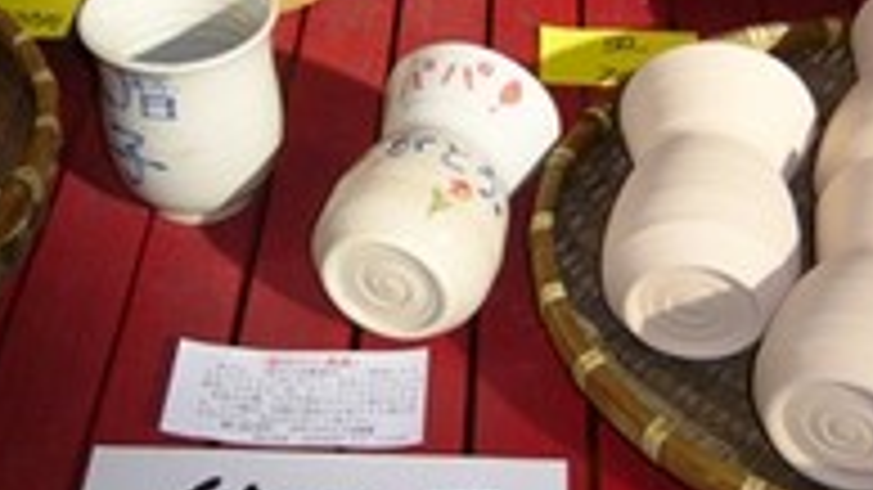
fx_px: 1597
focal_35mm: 69
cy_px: 97
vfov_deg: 17.3
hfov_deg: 30.5
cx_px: 500
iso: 100
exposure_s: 1/60
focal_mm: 5.8
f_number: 2.8
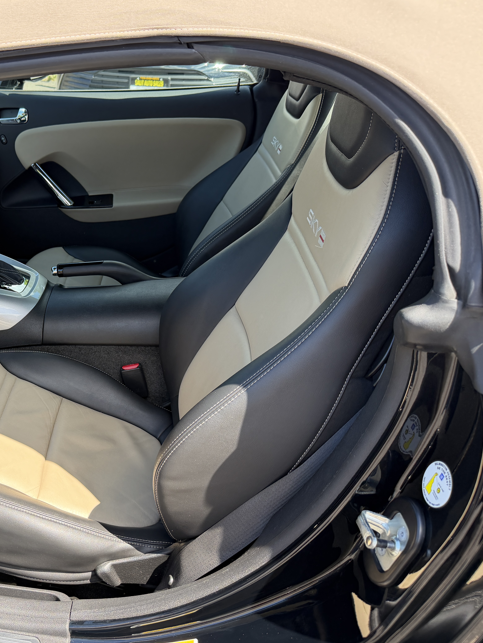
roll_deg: -1.6
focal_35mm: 33
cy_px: 318
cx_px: 56
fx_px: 614
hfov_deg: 40.0
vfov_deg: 55.3
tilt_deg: -28.2
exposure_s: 1/567
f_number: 1.78
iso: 100
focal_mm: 6.76
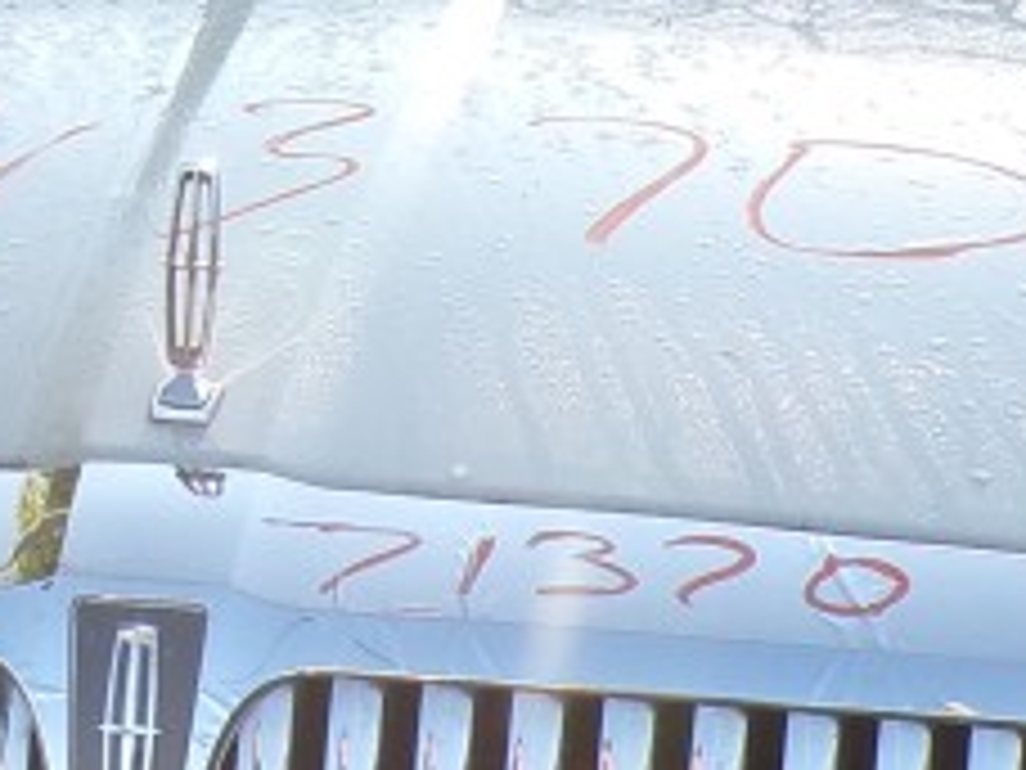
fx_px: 4001
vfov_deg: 11.0
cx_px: 153
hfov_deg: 14.5
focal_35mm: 135
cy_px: 450
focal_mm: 4.3
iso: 100
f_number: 4.4
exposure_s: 1/200
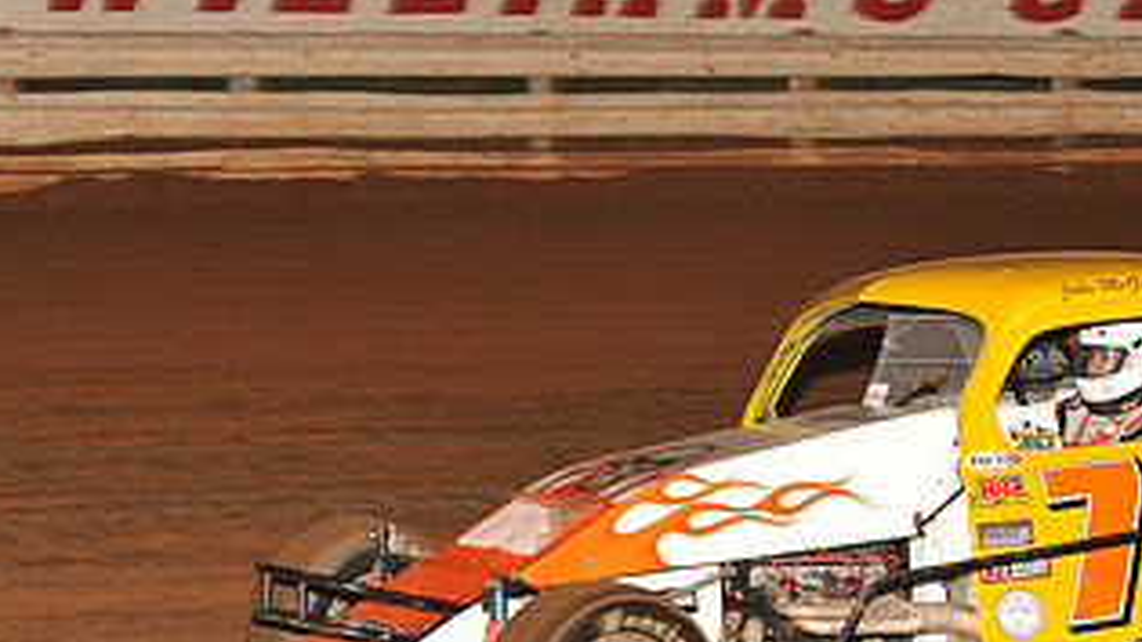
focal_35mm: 154
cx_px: 953
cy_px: 421
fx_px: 4662
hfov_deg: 13.9
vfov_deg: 7.9
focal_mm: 80
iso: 800
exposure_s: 1/250
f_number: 6.3
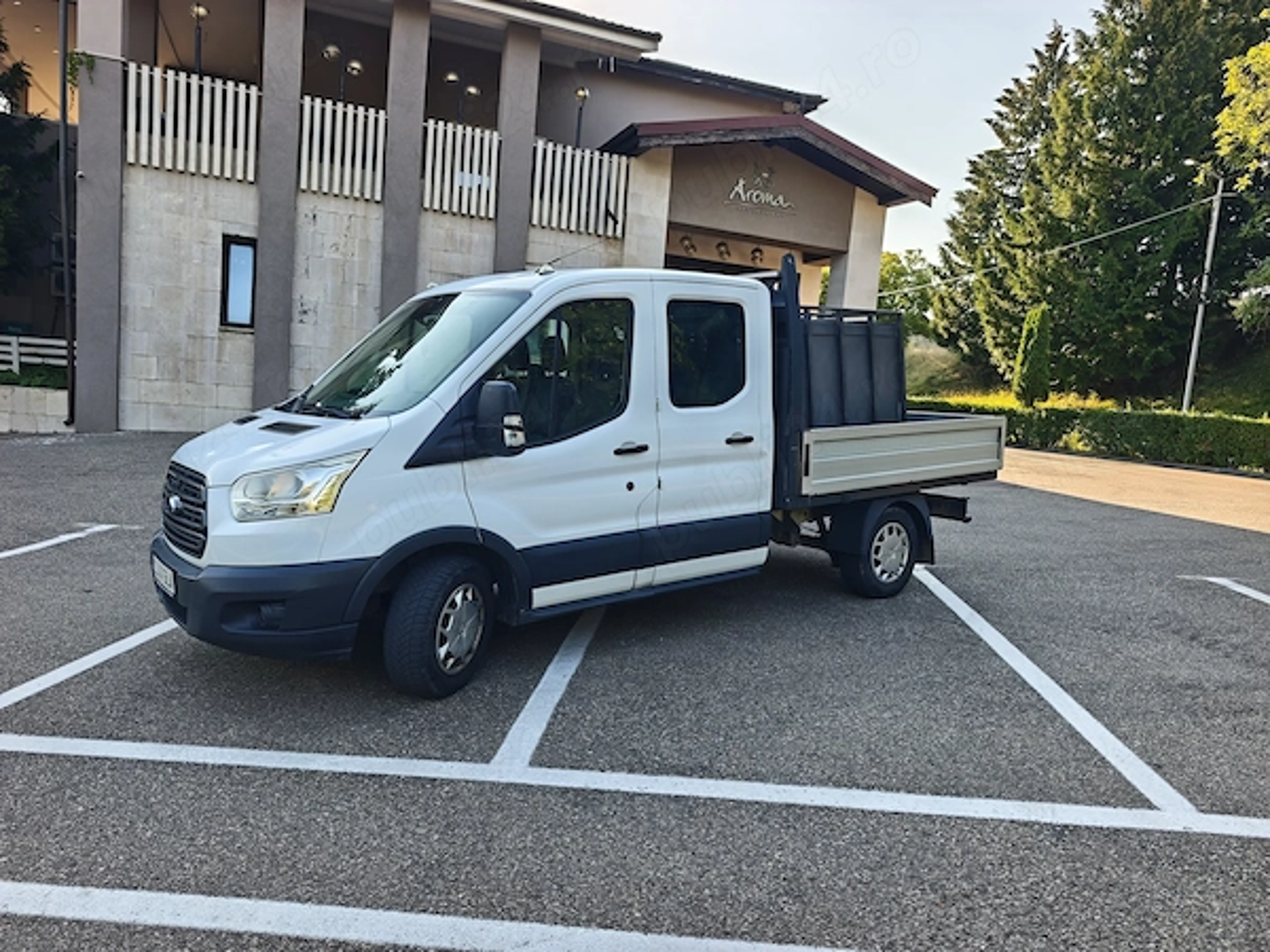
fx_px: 844
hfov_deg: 73.9
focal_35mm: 23
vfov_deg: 58.9
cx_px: 635
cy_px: 476
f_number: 1.62
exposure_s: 1/160
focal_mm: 6.55
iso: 50
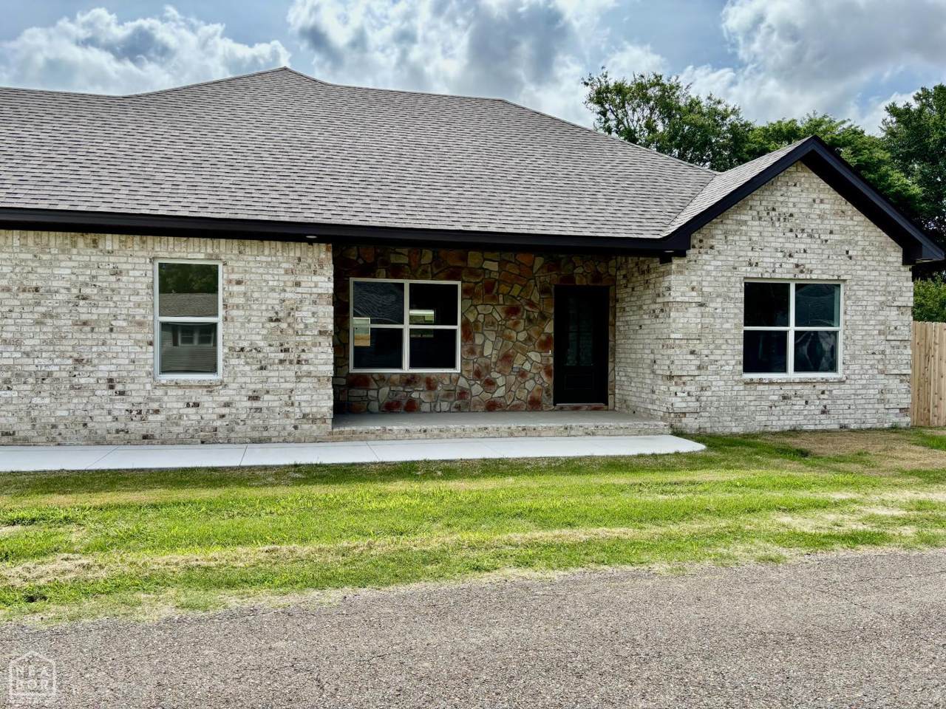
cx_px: 473
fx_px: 711
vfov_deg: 53.1
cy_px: 354
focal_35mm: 26
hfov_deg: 67.3
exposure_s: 1/1667
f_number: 1.6
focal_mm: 5.96
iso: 50
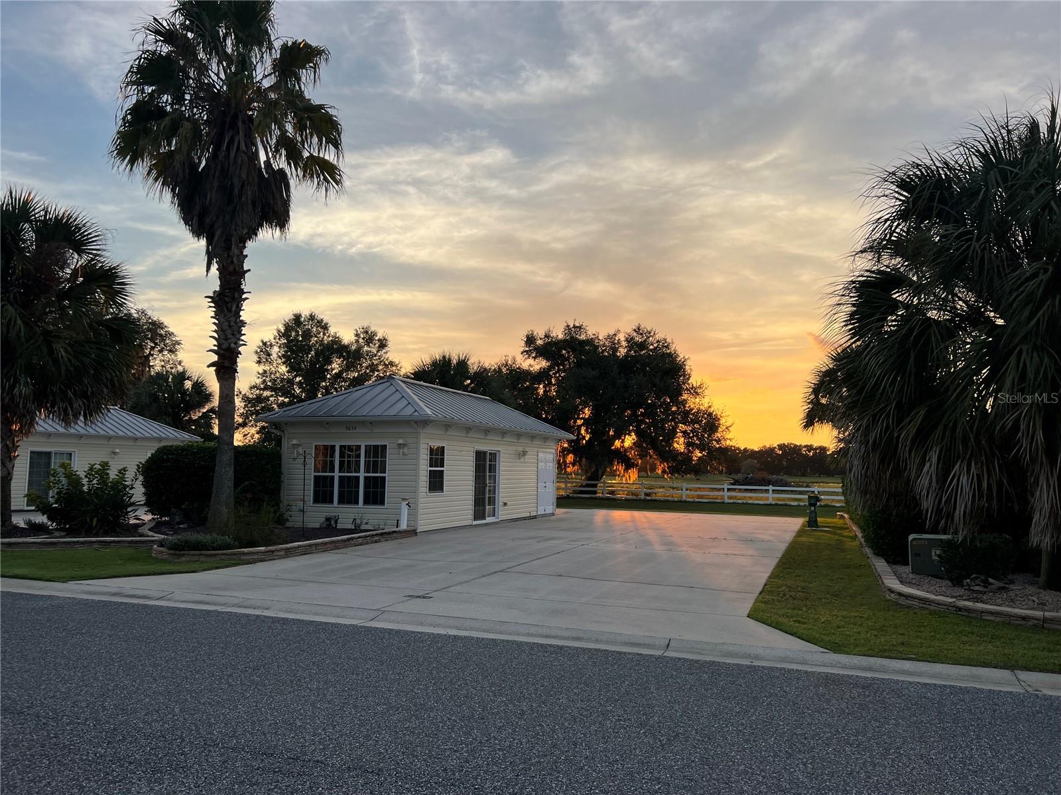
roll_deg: -0.8
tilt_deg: +4.6
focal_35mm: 26
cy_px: 398
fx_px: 797
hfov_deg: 67.3
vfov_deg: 53.1
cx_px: 530
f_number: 1.5
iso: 50
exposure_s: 1/1488
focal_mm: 5.7
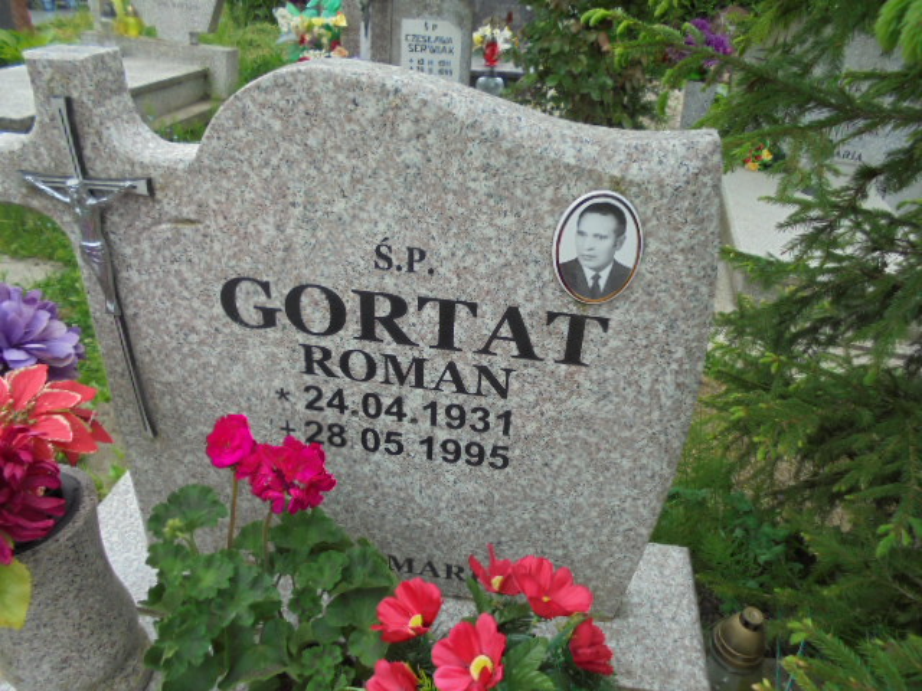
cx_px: 461
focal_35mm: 26
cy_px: 346
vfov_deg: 53.1
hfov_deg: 67.3
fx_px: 693
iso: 100
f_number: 3.5
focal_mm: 4.6
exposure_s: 1/100
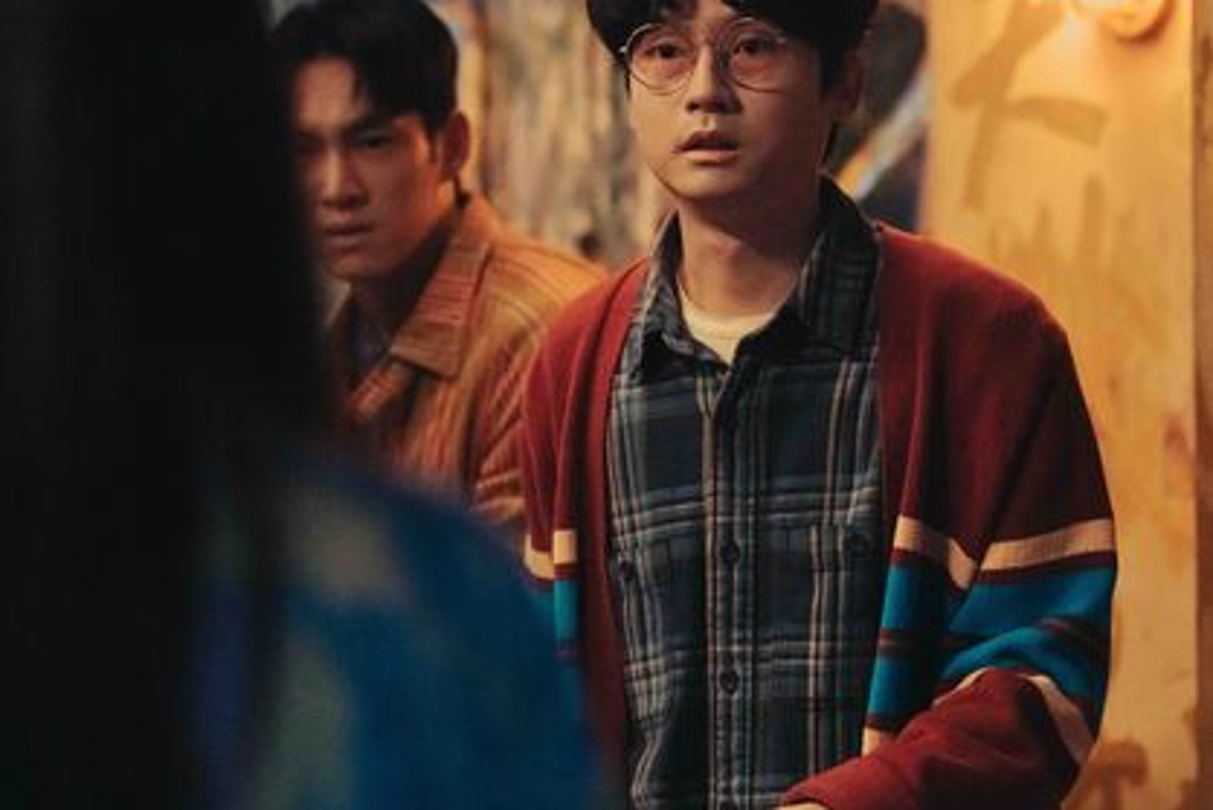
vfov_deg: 11.5
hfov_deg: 17.2
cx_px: 682
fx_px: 4011
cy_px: 232
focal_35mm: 119
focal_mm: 83
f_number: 2.8
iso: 10000
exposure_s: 1/160
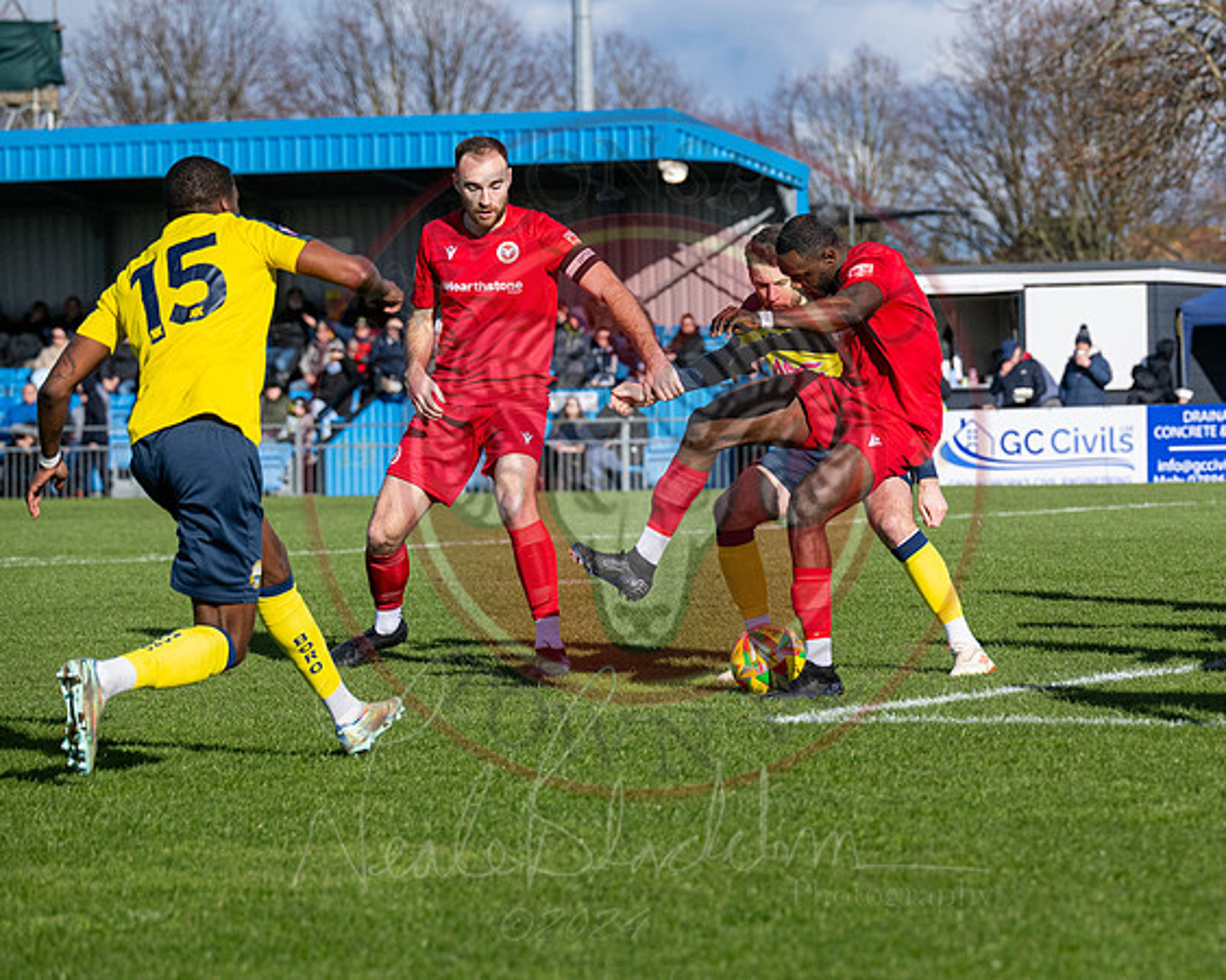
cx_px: 1162
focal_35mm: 171
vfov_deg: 9.0
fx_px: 6196
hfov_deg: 11.2
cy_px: 490
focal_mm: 96
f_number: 4
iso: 400
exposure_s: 1/8000
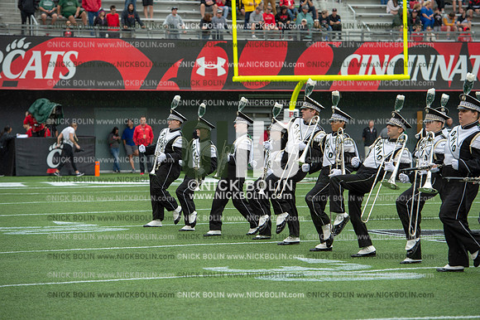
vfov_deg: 9.5
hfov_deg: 14.2
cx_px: 240
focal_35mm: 145
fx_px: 1932
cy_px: 160
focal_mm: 145
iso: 400
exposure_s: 1/500
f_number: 4
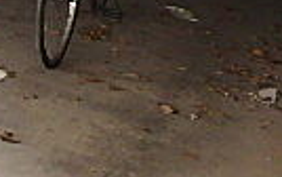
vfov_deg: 12.0
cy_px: -59
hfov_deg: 15.8
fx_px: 815
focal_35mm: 106
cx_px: -265
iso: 320
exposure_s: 1/30
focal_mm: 3.7
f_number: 3.5
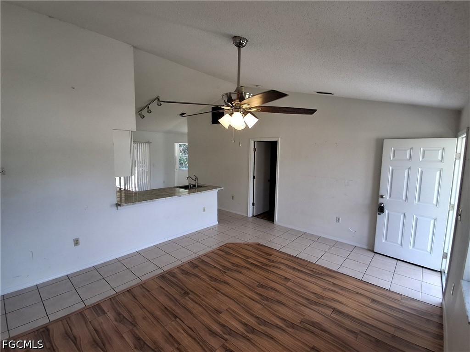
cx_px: 235
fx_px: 217
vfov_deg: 78.1
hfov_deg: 94.5
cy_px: 176
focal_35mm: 16
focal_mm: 1.64
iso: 80
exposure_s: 1/120
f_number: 2.2
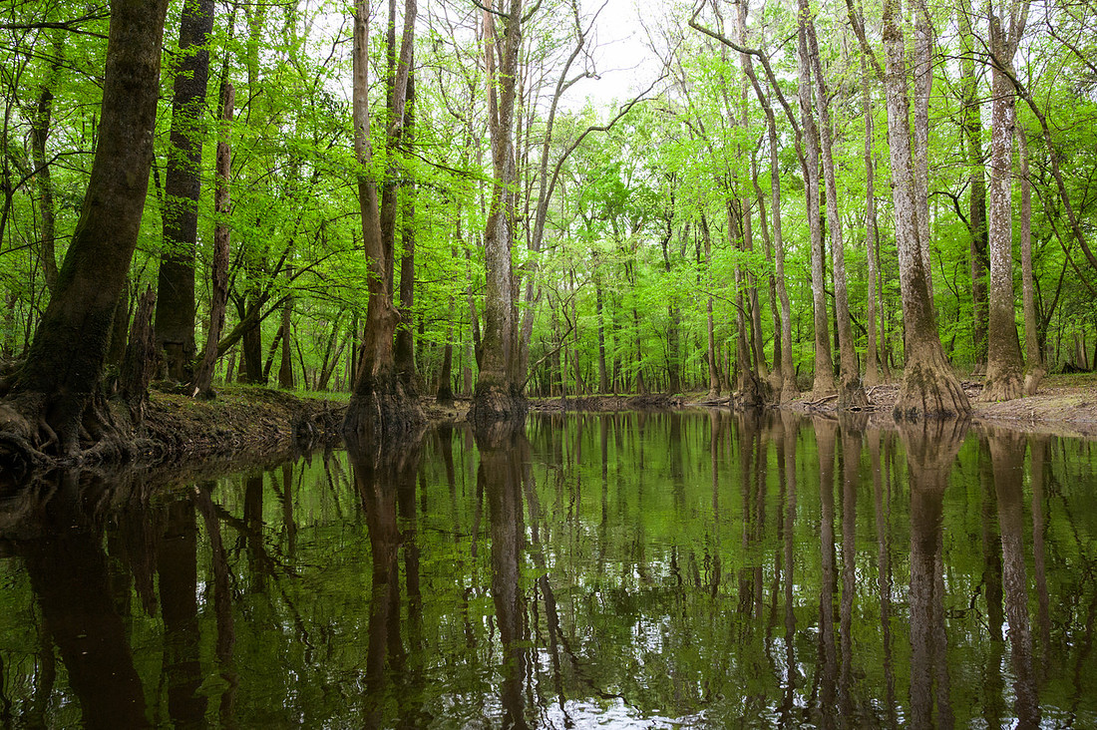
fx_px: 772
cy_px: 365
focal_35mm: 25
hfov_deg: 70.7
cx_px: 580
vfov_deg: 50.6
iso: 1600
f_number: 9
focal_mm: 24
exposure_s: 1/250
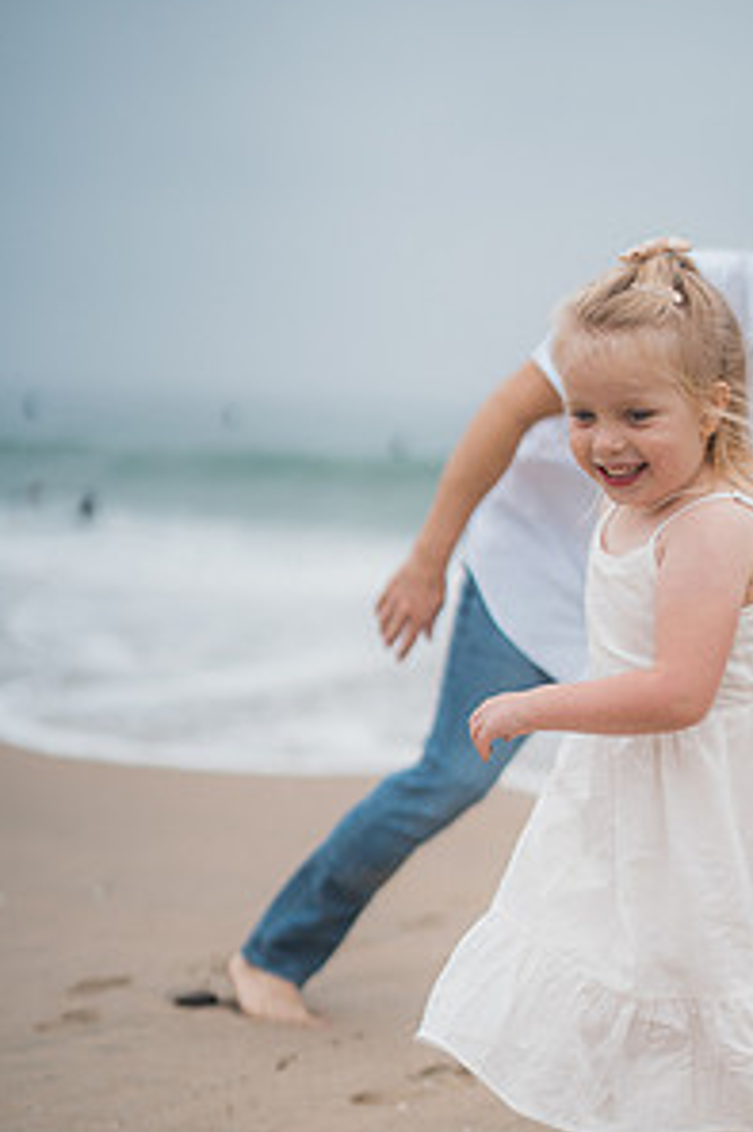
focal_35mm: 76
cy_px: 773
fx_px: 2387
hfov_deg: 17.8
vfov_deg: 26.5
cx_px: 539
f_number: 1.4
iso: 160
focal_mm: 50
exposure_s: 1/4000
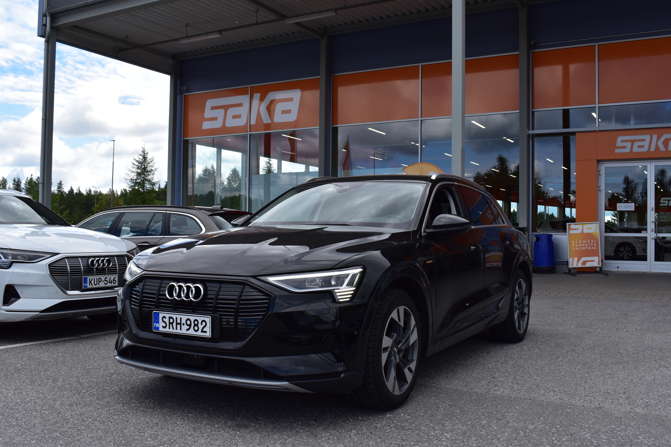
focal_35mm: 34
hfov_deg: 55.1
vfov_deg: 38.4
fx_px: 643
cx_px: 336
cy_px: 224
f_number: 11
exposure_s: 1/500
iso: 400
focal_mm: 23
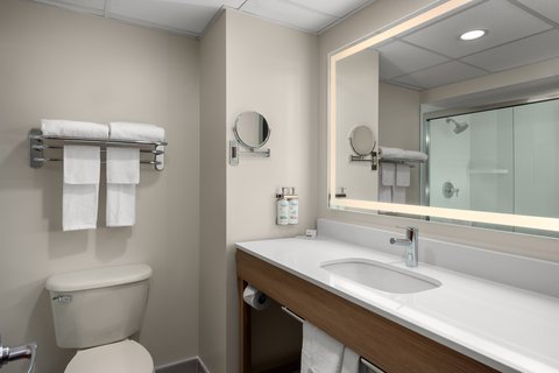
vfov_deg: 59.5
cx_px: 280
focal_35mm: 21
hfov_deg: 81.2
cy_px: 186
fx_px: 326
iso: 100
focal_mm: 14
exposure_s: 1/50
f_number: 9
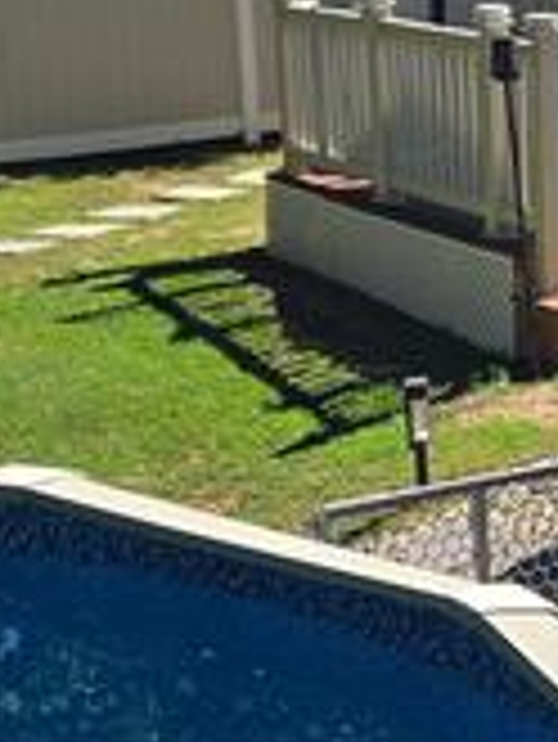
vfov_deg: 18.3
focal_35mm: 107
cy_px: 526
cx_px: 900
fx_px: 2297
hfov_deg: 12.9
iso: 25
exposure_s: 1/1361
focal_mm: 5.4
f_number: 1.8
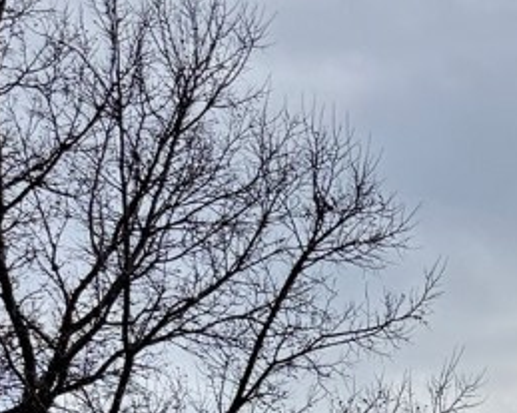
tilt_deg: -8.3
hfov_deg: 12.7
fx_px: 2126
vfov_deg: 9.4
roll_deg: -2.7
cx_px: 898
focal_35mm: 139
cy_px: 1131
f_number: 1.78
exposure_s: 1/9009
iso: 80
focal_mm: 6.86
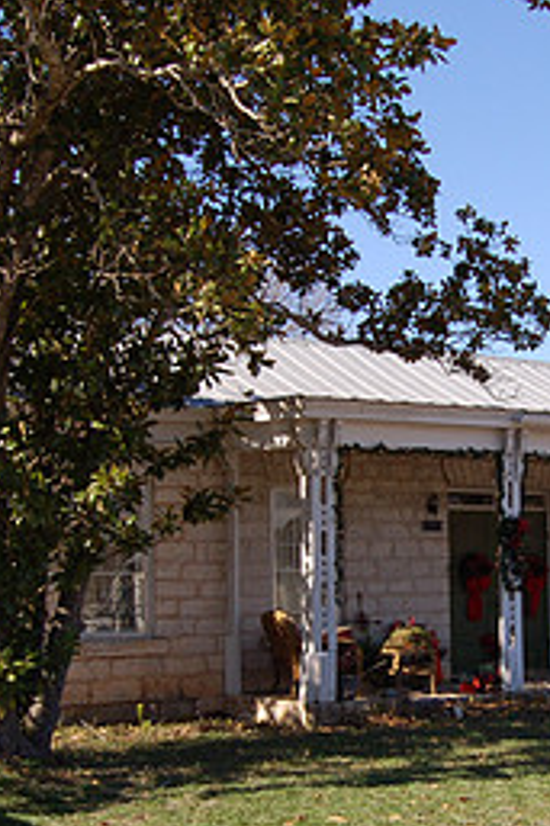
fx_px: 1400
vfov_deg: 32.7
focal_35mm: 61
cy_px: 524
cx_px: 473
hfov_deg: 21.8
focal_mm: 18
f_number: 6.3
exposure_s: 1/320
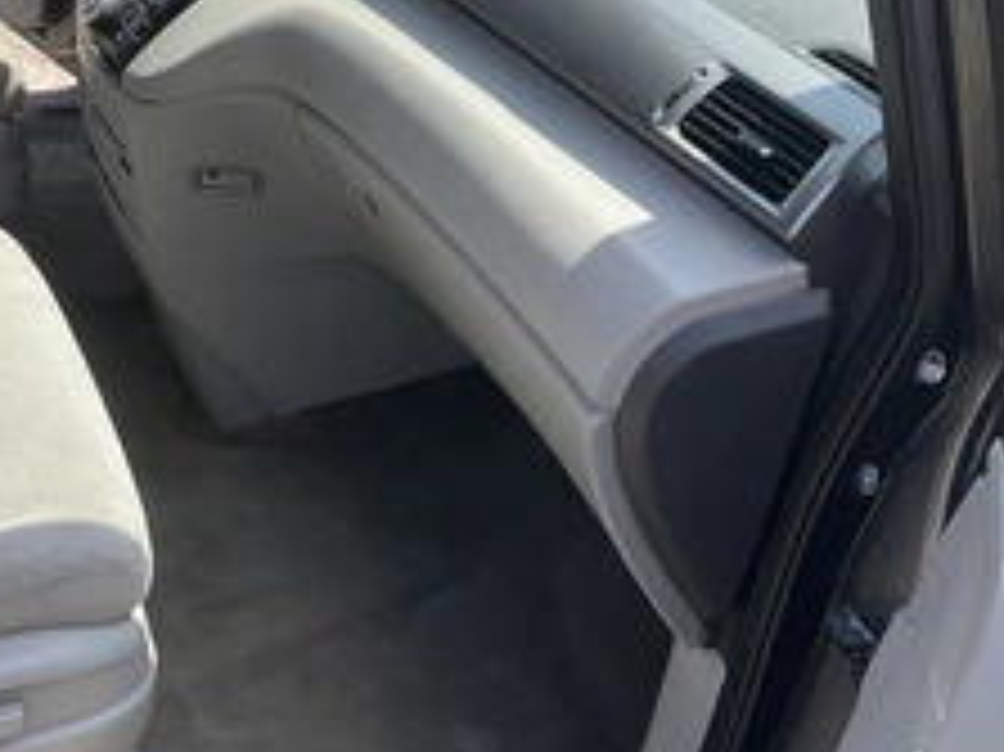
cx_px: 203
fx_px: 1507
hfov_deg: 35.7
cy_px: 315
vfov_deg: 28.0
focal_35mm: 52
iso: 25
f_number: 1.8
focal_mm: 3
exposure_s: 1/478
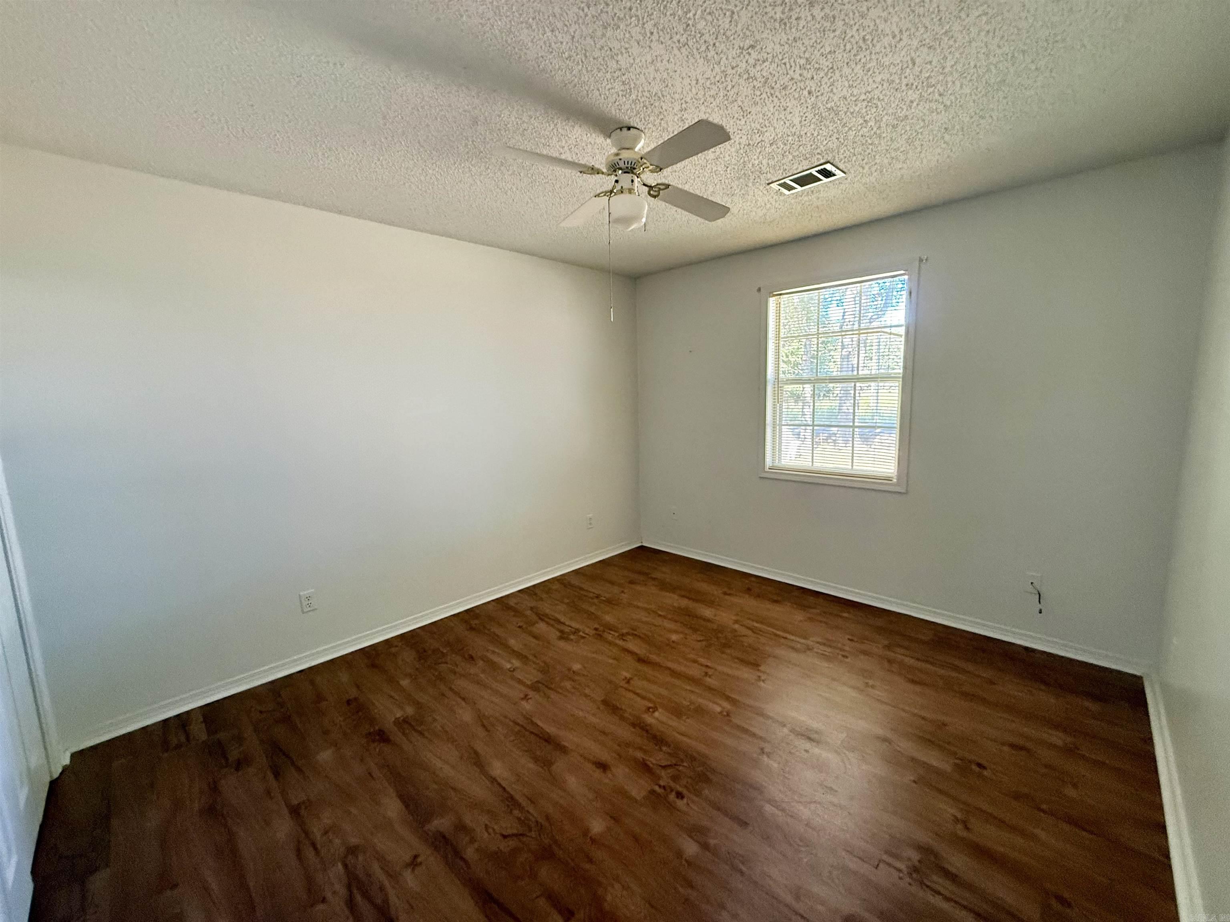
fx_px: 497
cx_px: 615
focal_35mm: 14
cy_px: 461
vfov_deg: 85.7
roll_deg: +0.8
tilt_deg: -8.6
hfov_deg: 102.1
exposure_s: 1/60
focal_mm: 2.22
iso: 400
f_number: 2.2
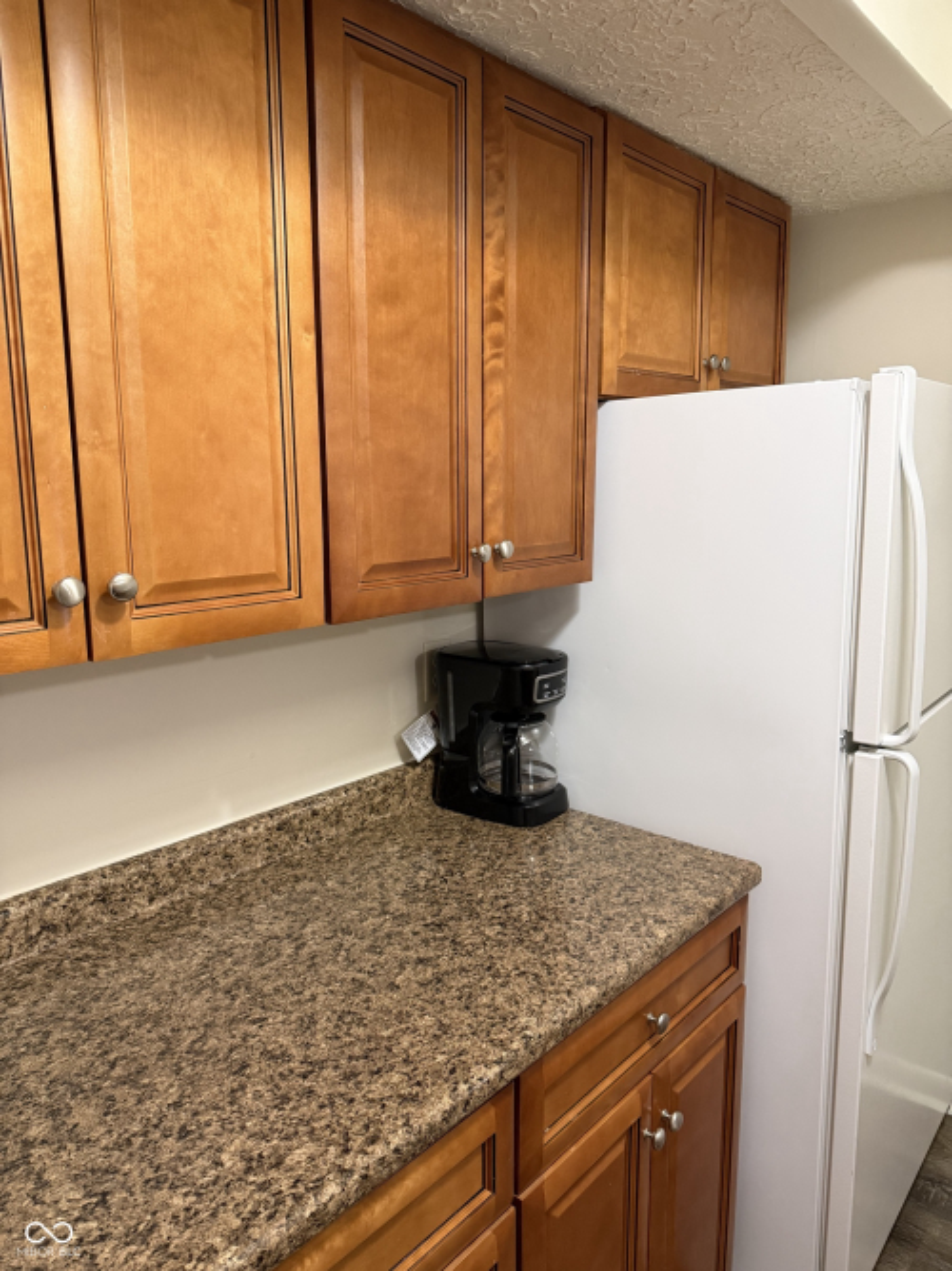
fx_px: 880
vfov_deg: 71.6
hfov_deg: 56.8
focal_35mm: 24
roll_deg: +0.8
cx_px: 476
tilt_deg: -10.6
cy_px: 636
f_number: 1.78
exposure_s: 1/60
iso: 400
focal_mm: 6.76
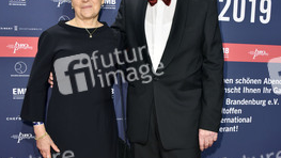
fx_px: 380
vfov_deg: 23.2
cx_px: 140
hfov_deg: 40.6
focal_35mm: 51
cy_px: 123
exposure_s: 1/160
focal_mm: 32
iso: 1000
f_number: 6.3
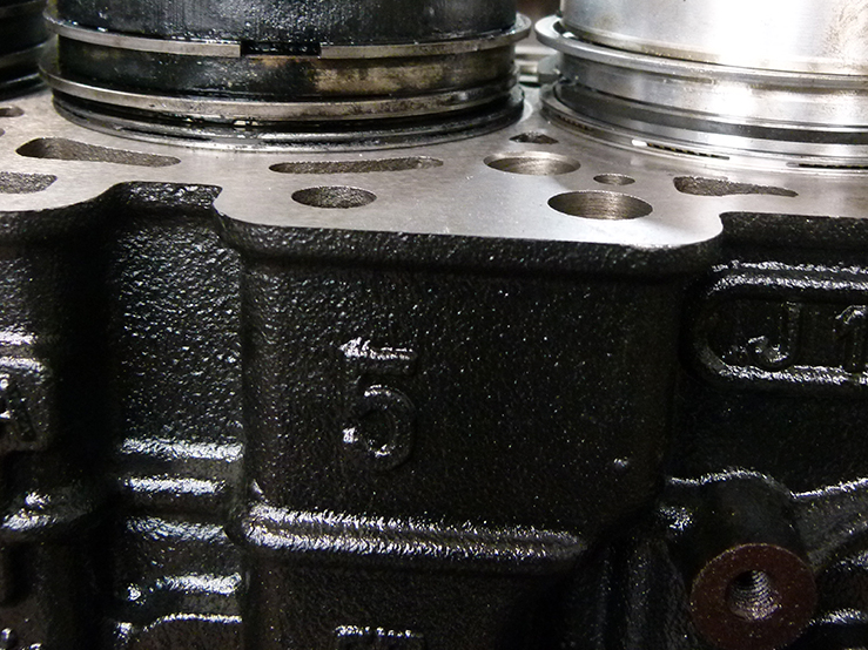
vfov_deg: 31.3
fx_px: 1153
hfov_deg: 41.1
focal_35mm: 46
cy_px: 216
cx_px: 520
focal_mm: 6.2
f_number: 3
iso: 320
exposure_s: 1/60
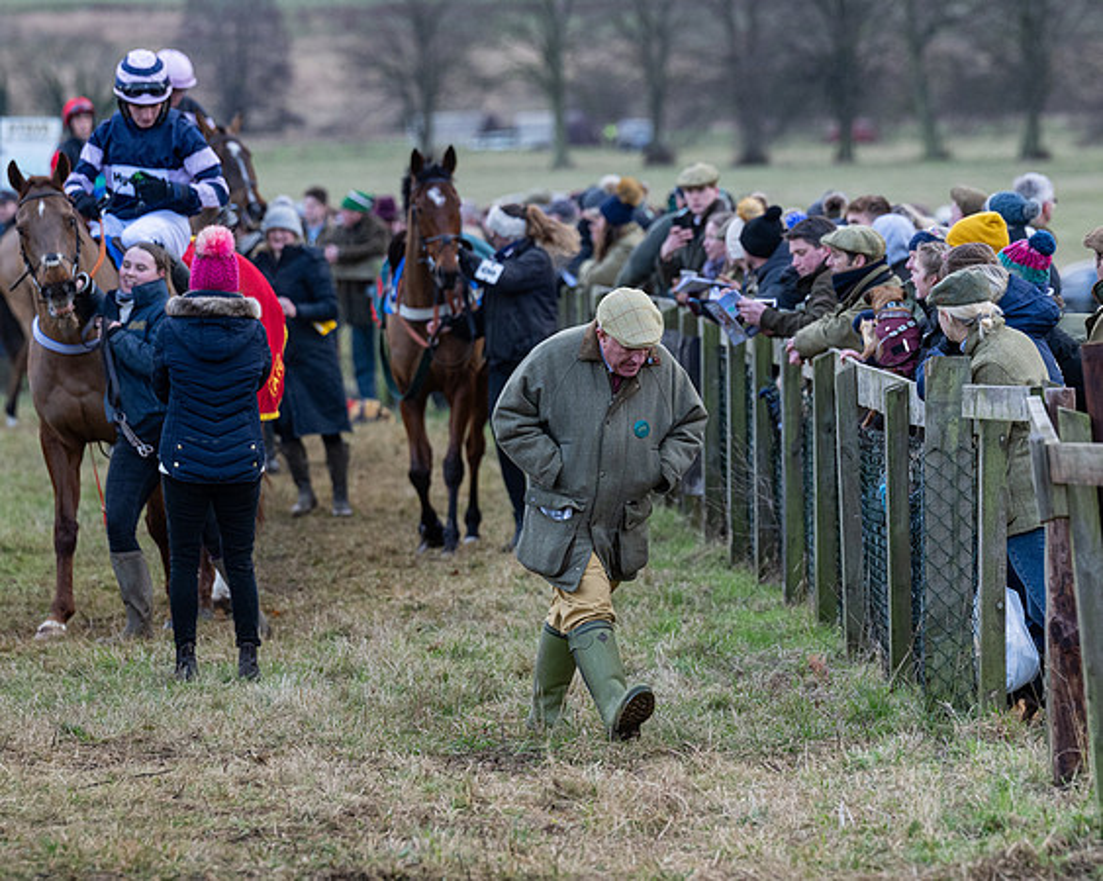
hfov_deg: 6.6
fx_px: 9633
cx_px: 662
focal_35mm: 295
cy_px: 440
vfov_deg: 5.2
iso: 800
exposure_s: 1/400
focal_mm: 175
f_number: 4
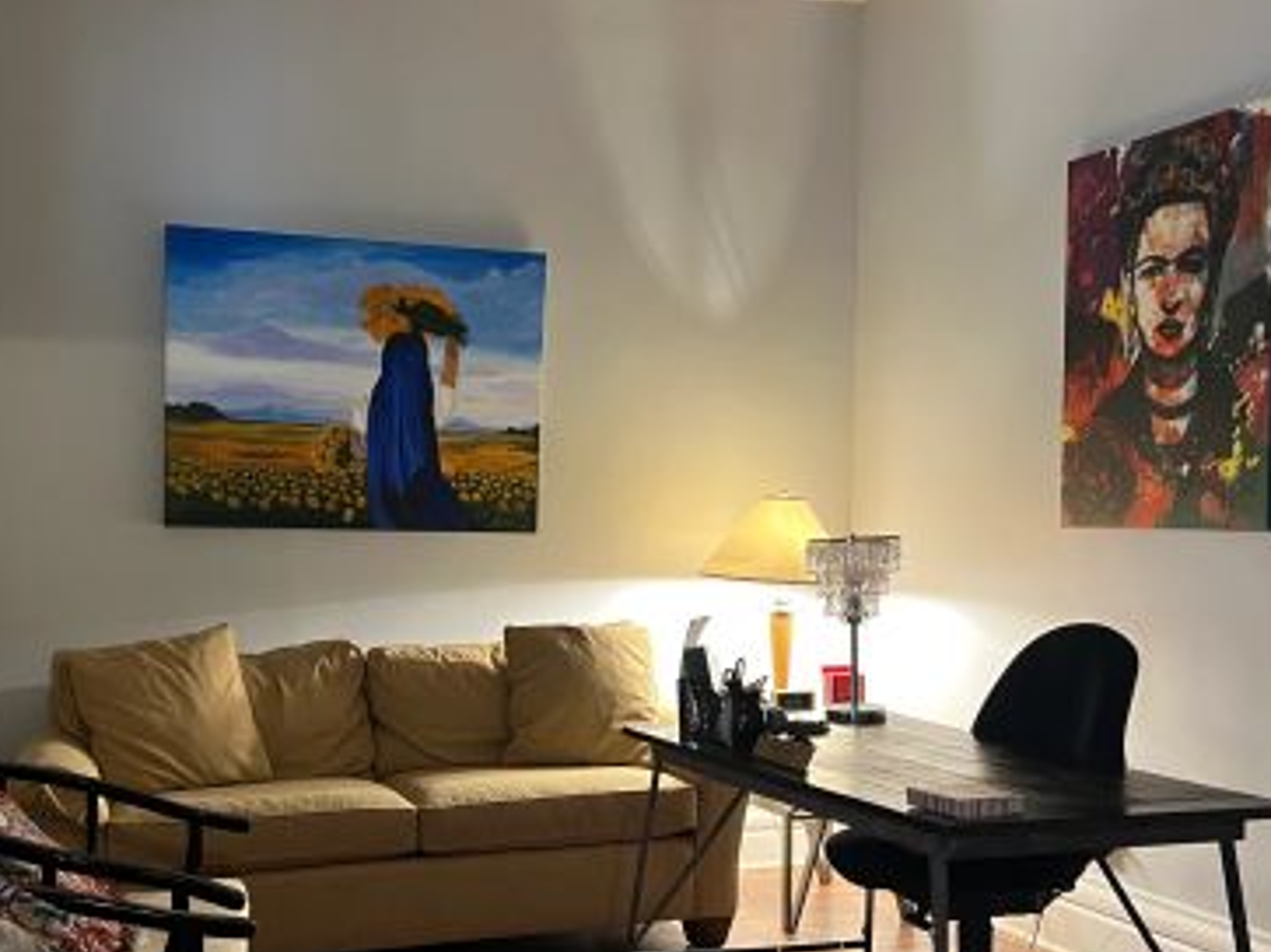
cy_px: 616
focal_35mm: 43
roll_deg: +0.3
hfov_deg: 43.5
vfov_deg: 33.4
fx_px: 1578
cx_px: 466
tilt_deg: -4.2
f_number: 1.5
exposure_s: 1/40
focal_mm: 5.7
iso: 400
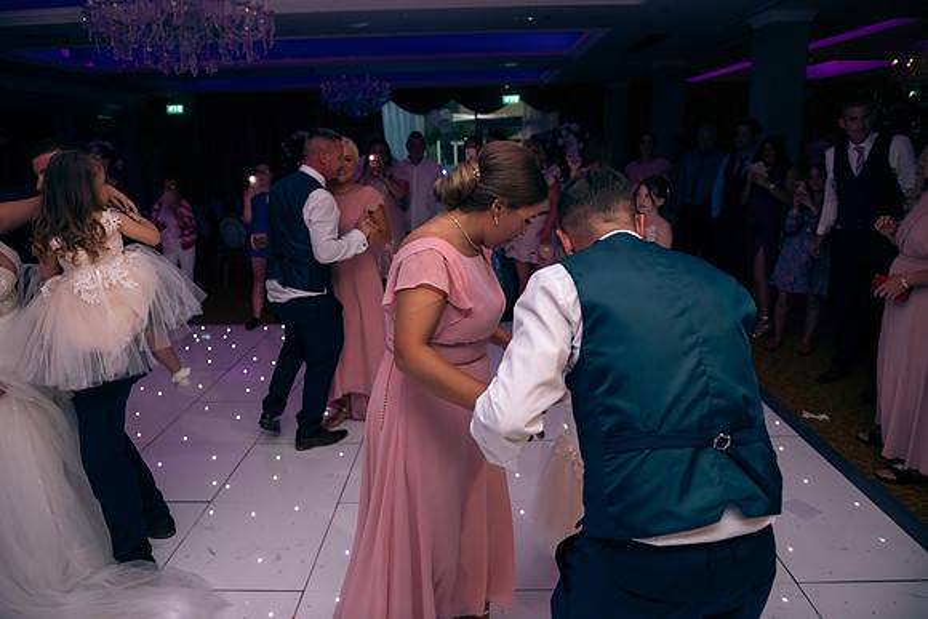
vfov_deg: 53.2
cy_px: 310
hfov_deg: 73.7
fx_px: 619
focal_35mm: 24
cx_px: 464
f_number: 3.5
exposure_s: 1/160
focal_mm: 24
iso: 800
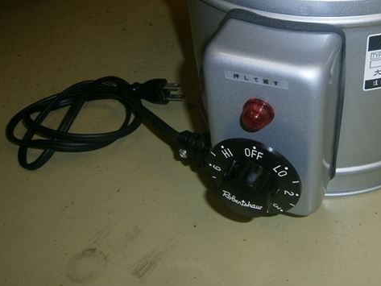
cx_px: 256
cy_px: 74
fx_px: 484
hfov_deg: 42.3
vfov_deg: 32.3
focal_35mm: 44
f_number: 2.8
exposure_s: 1/30
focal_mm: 4.7
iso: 125
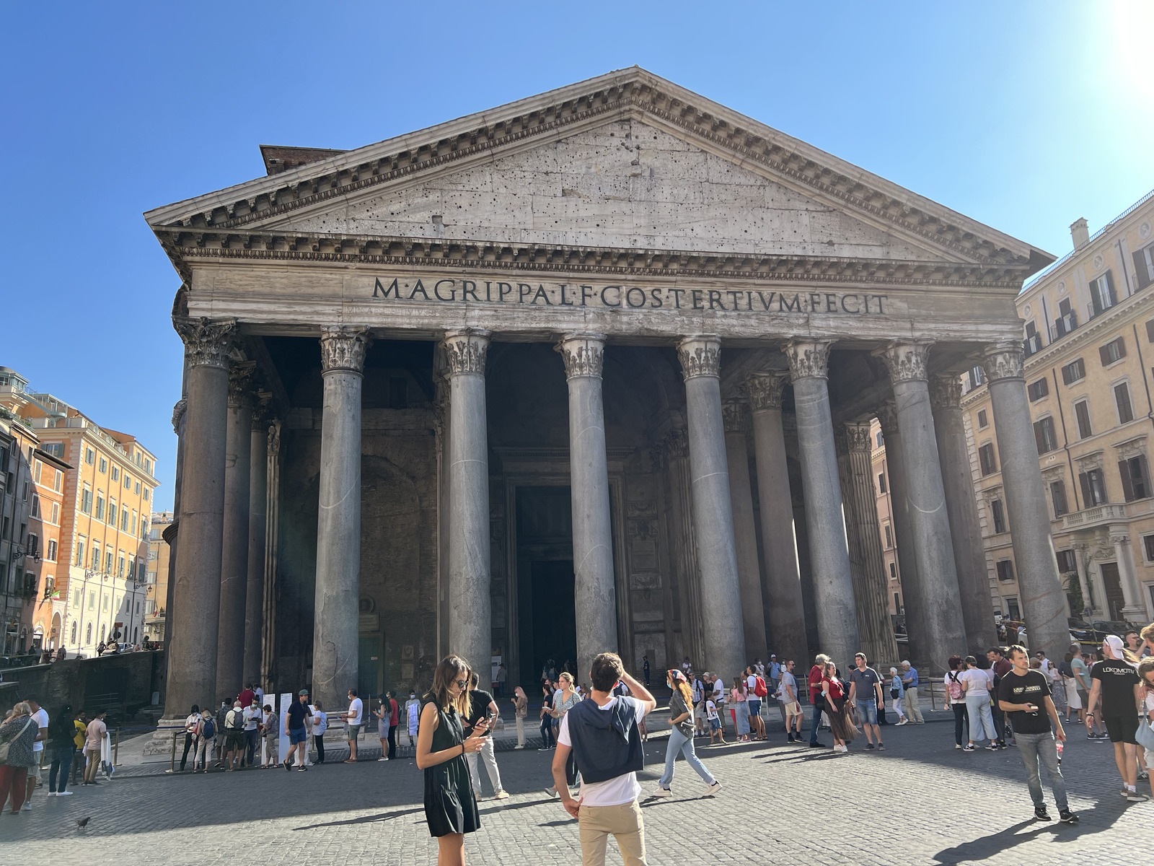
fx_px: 867
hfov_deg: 67.3
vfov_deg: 53.1
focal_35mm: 26
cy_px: 433
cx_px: 577
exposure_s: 1/1266
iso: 50
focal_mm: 5.7
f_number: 1.5
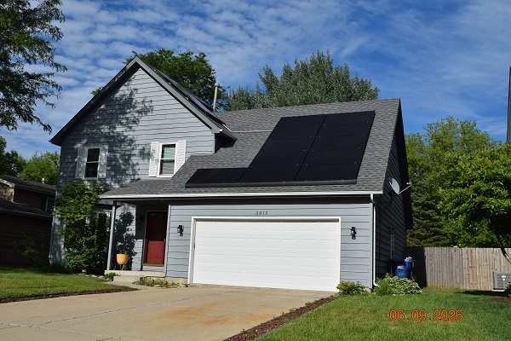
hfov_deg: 53.1
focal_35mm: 36
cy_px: 170
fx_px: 511
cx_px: 256
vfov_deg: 36.9
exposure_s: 1/640
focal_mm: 24
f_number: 13
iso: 200
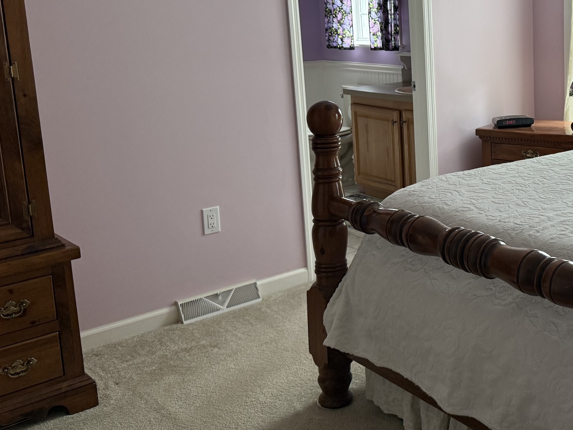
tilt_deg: -9.1
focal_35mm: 47
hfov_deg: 38.3
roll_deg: +1.8
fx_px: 778
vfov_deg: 30.6
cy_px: 134
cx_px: 492
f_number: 1.78
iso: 250
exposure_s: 1/60
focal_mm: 6.76
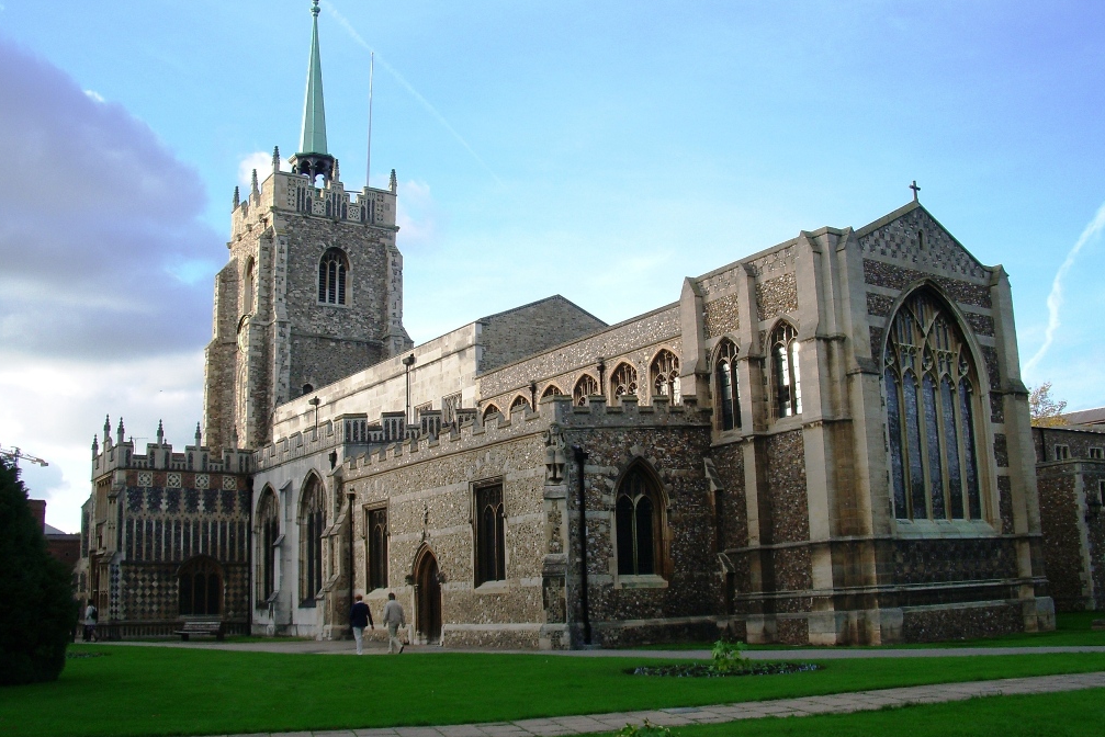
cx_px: 552
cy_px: 378
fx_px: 1136
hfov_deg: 51.9
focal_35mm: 37
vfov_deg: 36.0
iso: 80
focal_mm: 5.8
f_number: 4.3
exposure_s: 1/200
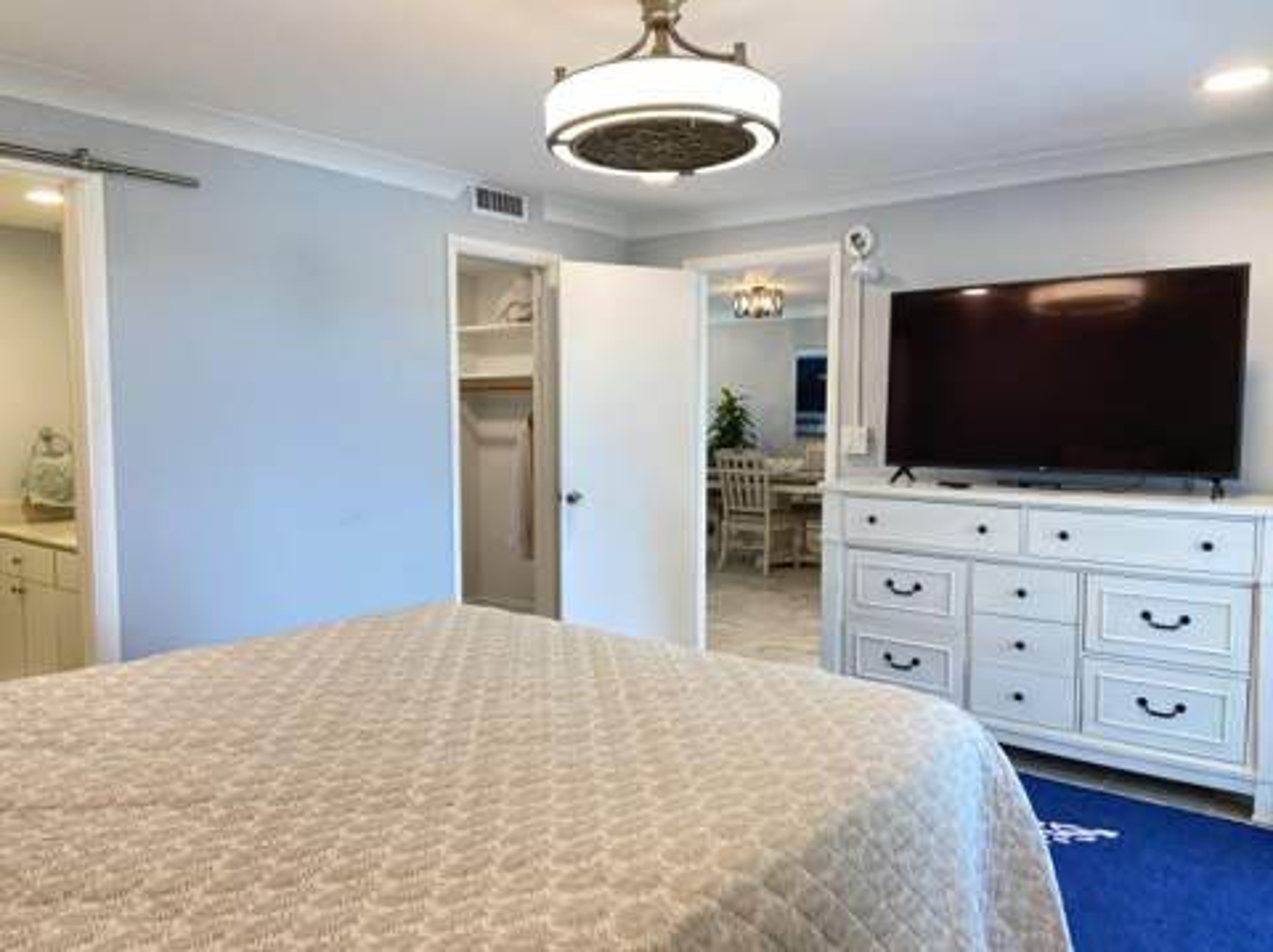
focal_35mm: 26
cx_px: 636
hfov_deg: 67.4
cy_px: 476
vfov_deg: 53.0
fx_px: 955
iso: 160
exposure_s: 1/60
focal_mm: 4.25
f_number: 1.8
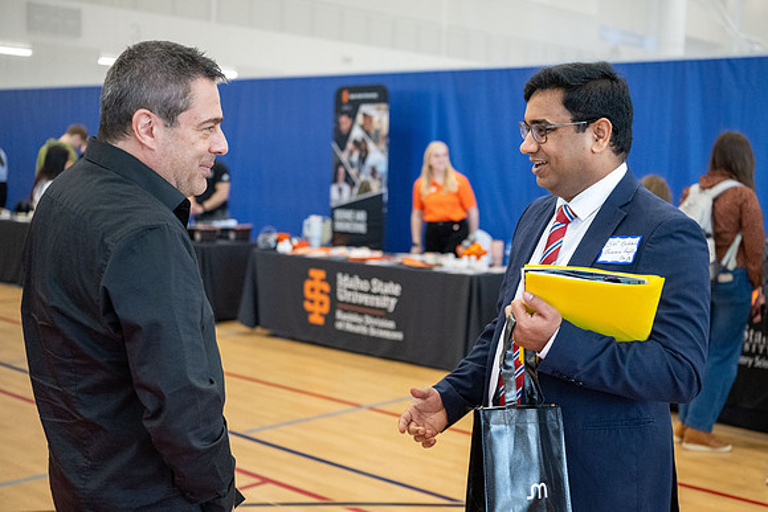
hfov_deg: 42.4
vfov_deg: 29.0
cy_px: 289
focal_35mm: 46
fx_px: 989
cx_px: 434
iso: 2500
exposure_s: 1/400
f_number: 2.8
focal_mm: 41
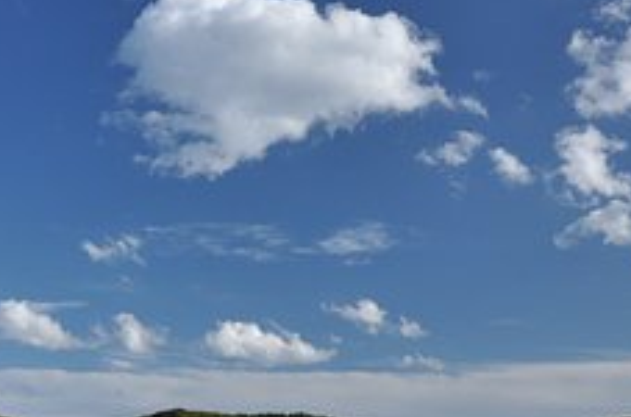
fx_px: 1066
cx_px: 133
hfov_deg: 32.1
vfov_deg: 22.1
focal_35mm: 61
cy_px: 272
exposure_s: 1/500
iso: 200
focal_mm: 18
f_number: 5.6
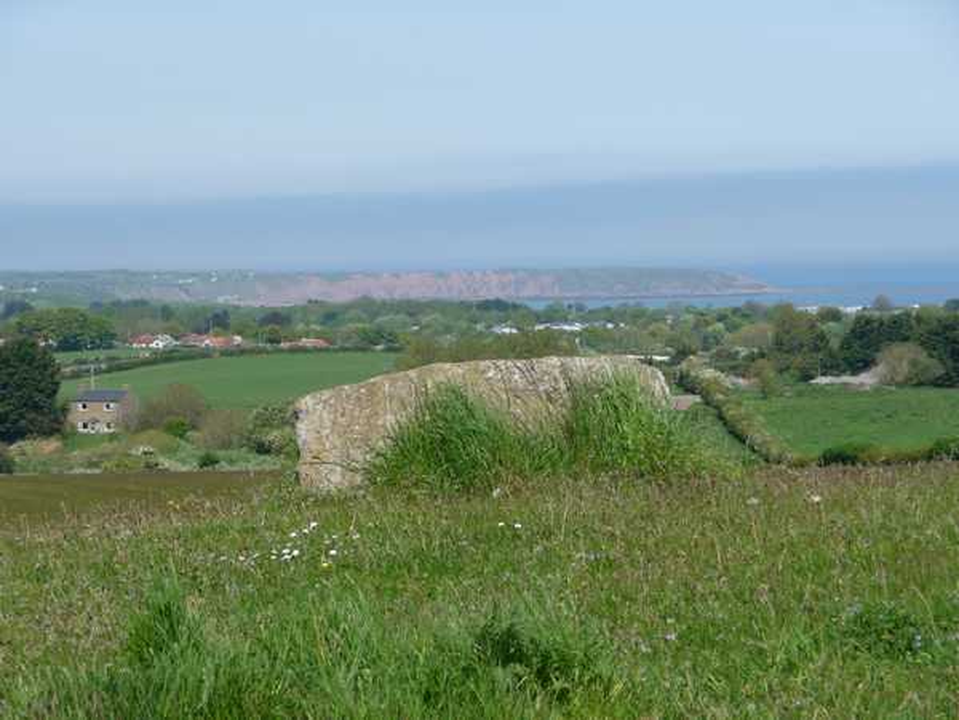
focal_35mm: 141
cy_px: 360
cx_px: 480
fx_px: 3906
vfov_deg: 10.5
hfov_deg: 14.0
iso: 100
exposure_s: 1/640
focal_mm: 24.1
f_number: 4.8
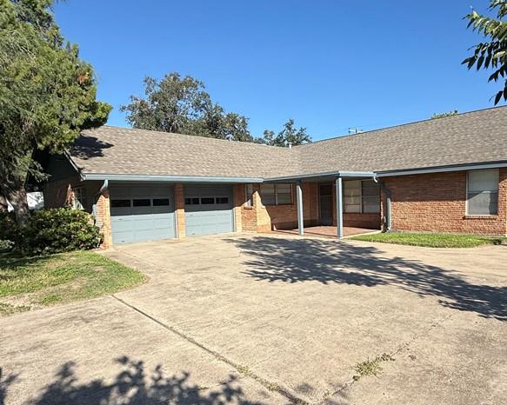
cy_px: 229
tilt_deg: -4.0
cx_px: 306
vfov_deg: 58.5
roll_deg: +2.3
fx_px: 360
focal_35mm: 24
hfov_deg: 69.5
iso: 50
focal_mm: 2.22
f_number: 2.2
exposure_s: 1/2237
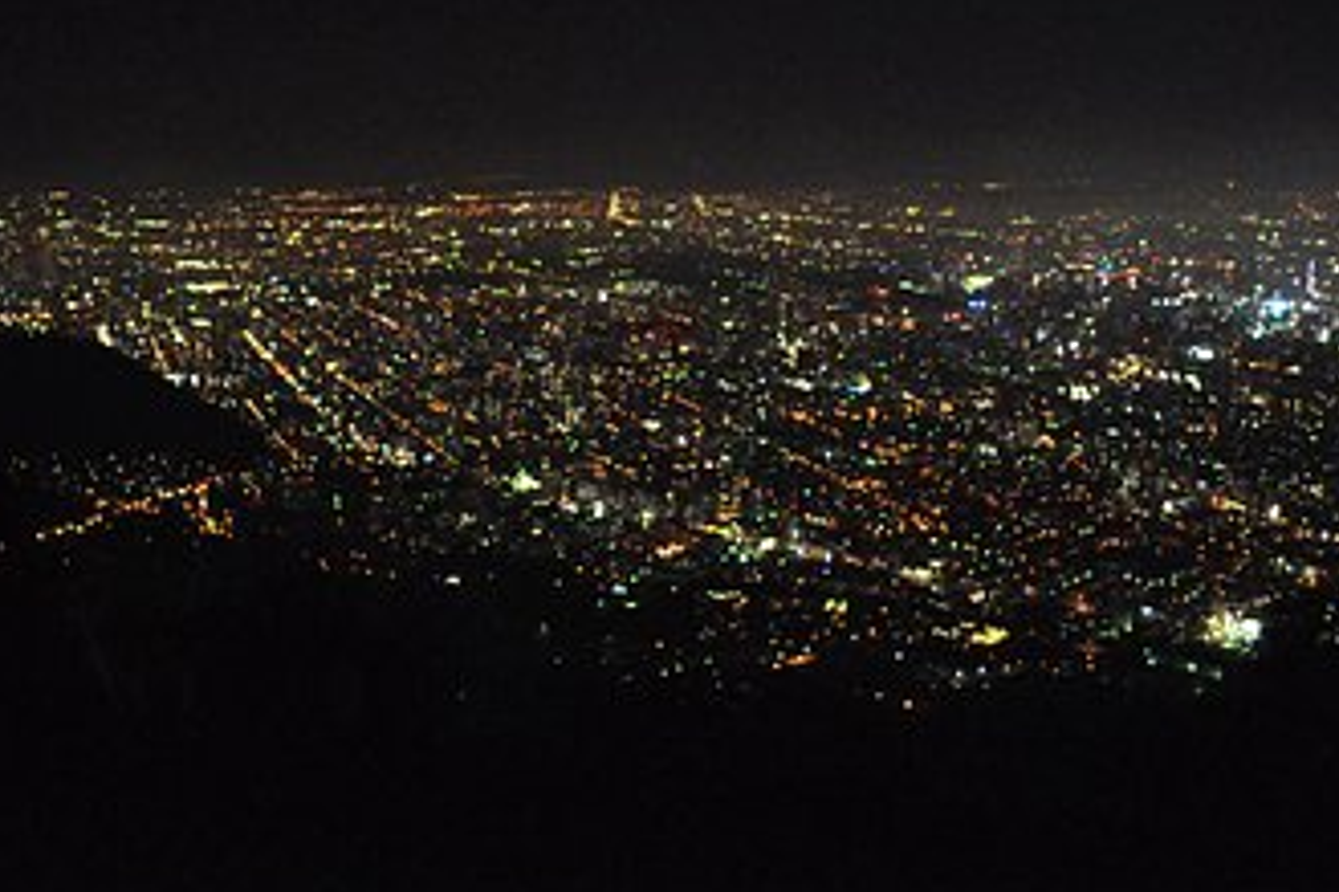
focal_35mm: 42
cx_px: 574
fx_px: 1561
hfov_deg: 46.3
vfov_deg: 31.5
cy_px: 257
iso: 3200
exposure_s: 1/20
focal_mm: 18
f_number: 3.5
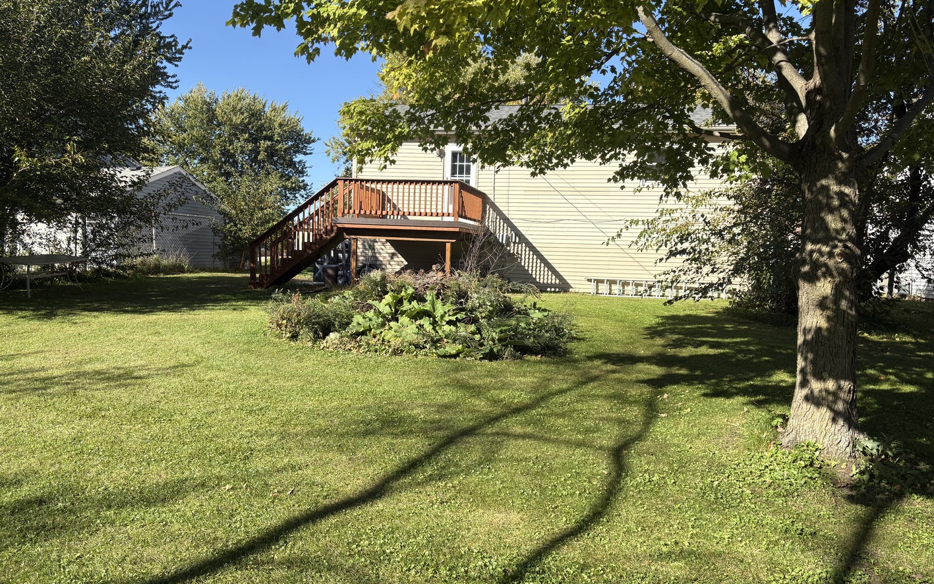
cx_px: 461
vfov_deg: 44.5
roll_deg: -0.2
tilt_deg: -2.6
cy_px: 279
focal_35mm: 28
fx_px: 713
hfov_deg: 66.5
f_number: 1.6
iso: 50
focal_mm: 5.96
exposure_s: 1/1901
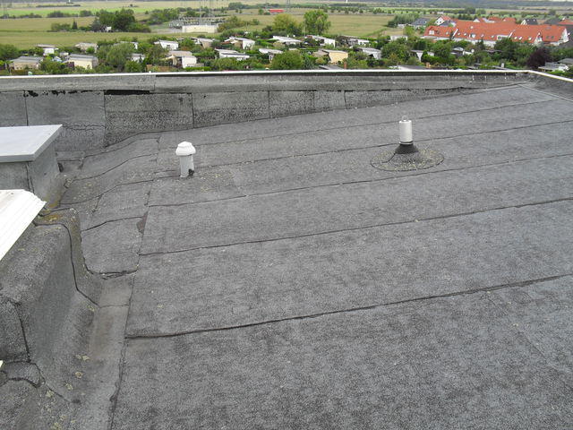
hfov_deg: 52.6
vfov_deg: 40.7
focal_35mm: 35
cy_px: 215
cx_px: 286
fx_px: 579
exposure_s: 1/180
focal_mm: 6.3
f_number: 3.2
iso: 100
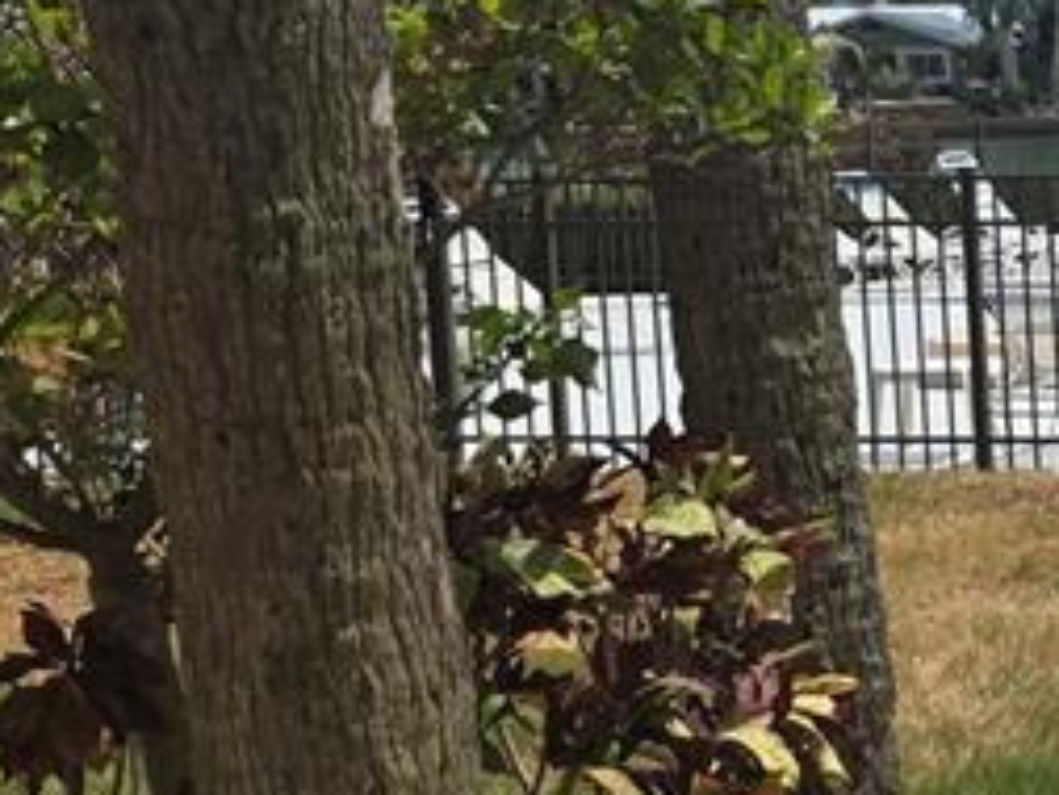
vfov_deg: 15.9
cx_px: 1971
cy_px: 356
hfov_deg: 16.9
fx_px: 2846
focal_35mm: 93
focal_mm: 6.3
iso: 64
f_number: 1.7
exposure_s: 1/7944
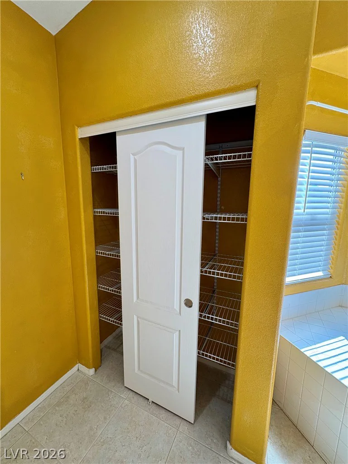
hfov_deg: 85.7
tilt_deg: -8.7
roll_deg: -0.3
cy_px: 232
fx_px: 188
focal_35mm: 14
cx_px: 174
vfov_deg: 102.1
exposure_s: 1/120
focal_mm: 2.22
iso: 125
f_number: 2.2
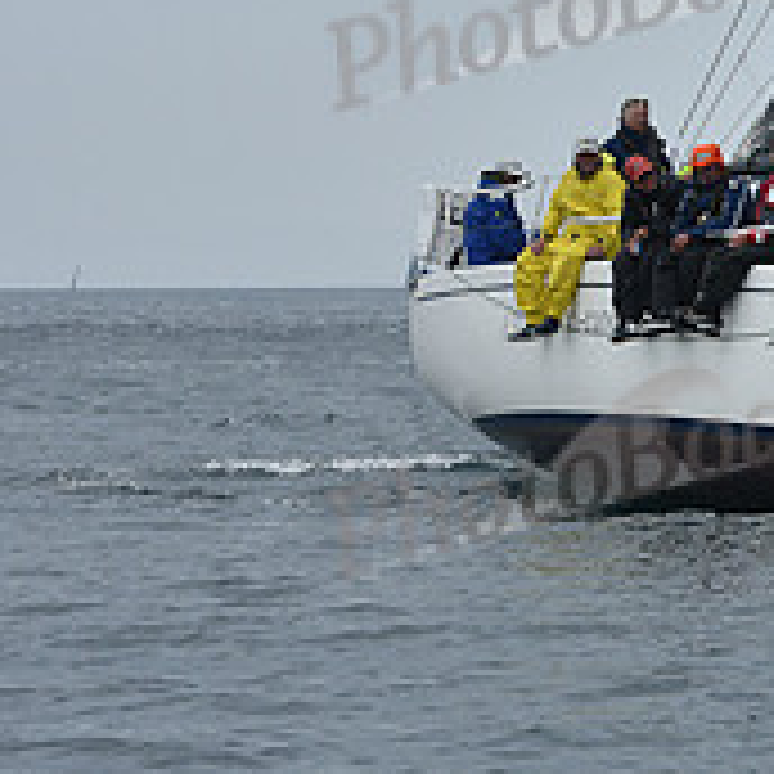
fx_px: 6906
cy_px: 164
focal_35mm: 273
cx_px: 1197
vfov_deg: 6.4
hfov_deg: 6.3
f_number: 8
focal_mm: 95
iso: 250
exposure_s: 1/800
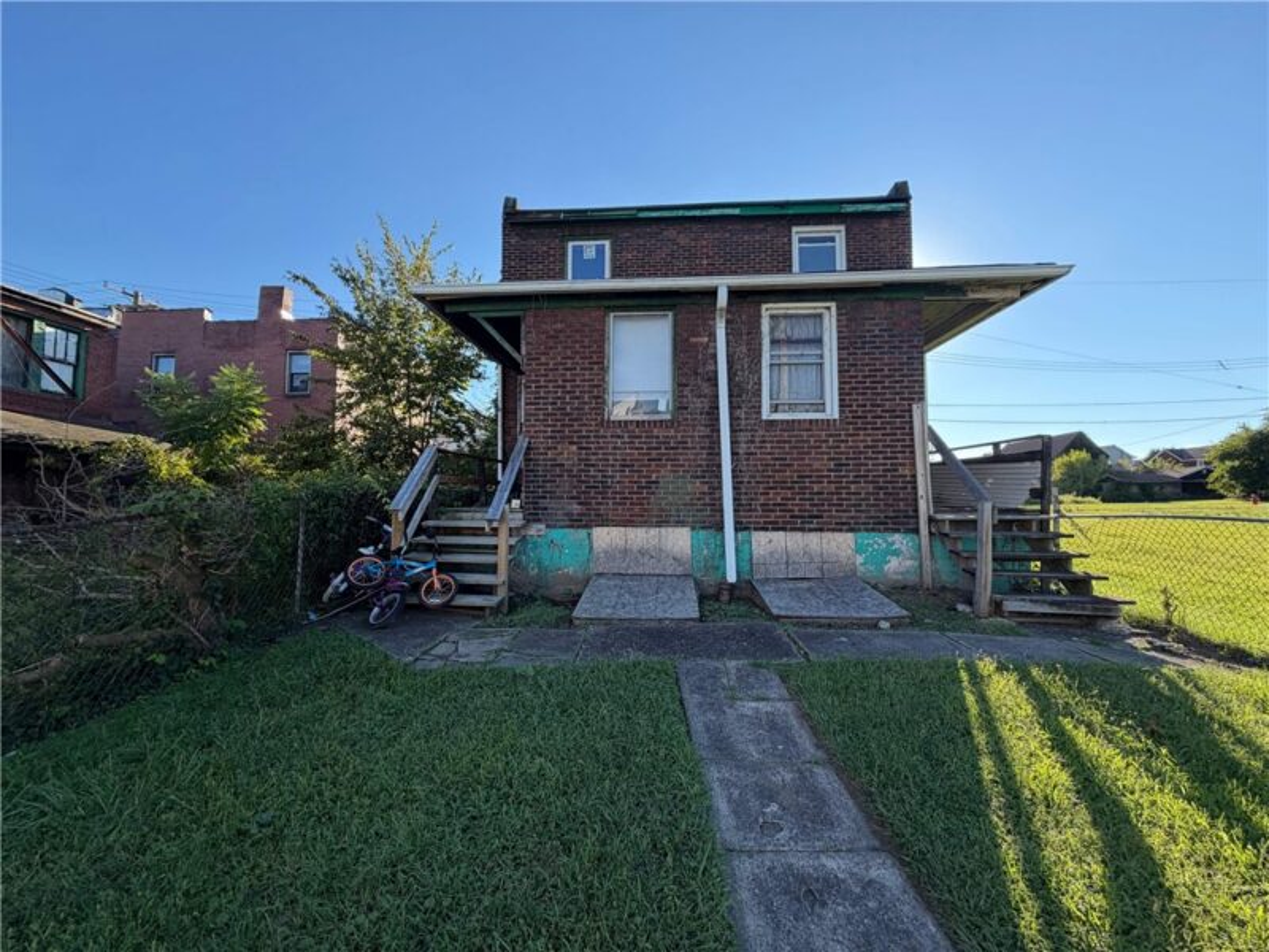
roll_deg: -2.5
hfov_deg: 102.1
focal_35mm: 14
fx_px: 513
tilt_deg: +6.1
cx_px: 634
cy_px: 476
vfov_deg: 85.7
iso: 50
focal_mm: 2.22
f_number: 2.2
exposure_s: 1/502
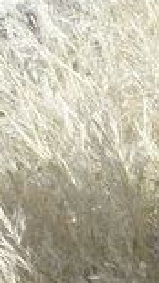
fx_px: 1096
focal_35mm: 146
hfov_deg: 6.9
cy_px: 383
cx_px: 568
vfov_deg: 14.1
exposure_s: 1/500
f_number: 6.3
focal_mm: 4.6
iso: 200
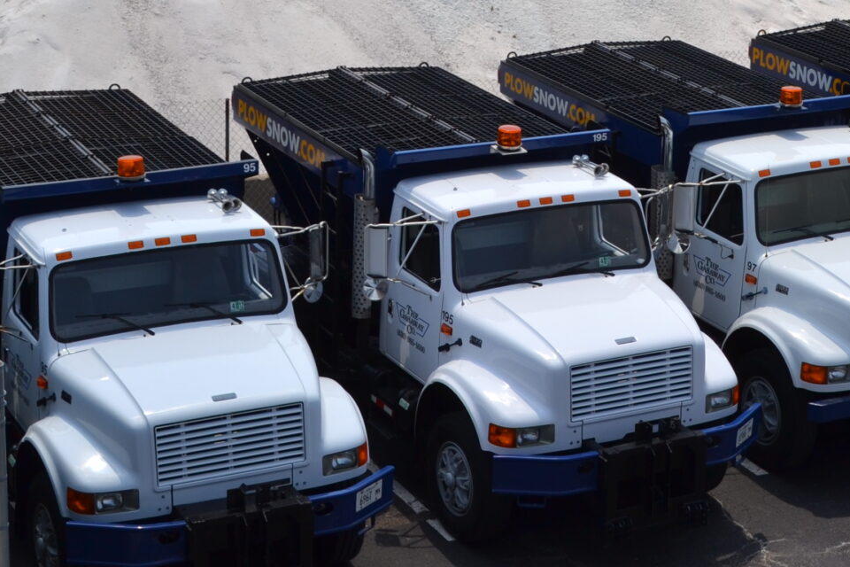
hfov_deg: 20.9
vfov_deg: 14.2
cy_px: 161
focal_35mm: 96
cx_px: 707
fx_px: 2266
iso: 100
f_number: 8
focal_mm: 24
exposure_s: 1/250
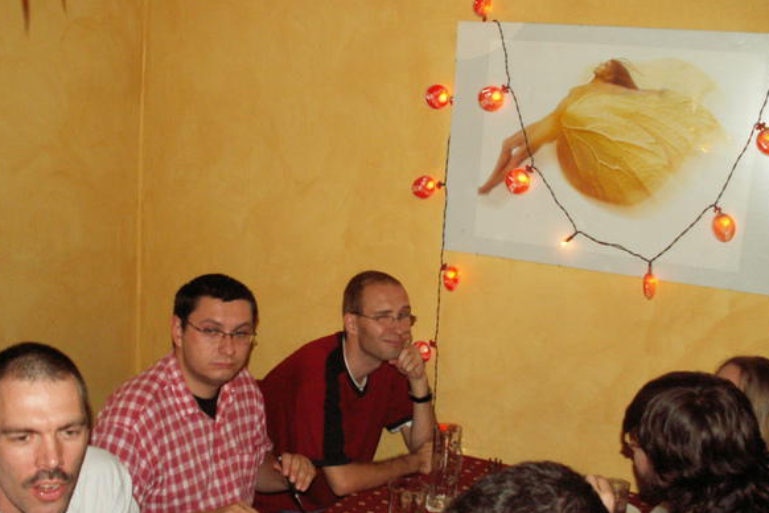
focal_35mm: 40
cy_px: 295
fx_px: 854
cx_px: 408
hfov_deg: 48.4
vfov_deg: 33.3
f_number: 2.8
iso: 160
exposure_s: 1/40
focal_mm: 5.86
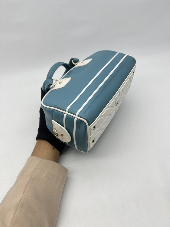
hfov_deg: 53.1
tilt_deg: -44.9
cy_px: 114
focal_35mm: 26
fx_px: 170
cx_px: 85
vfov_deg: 67.3
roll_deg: +5.2
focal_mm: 5.7
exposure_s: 1/122
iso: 32
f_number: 1.5
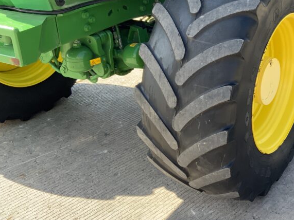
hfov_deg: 35.1
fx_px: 442
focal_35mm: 52
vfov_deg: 28.0
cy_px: 87
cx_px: 253
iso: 16
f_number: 1.8
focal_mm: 3
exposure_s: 1/218
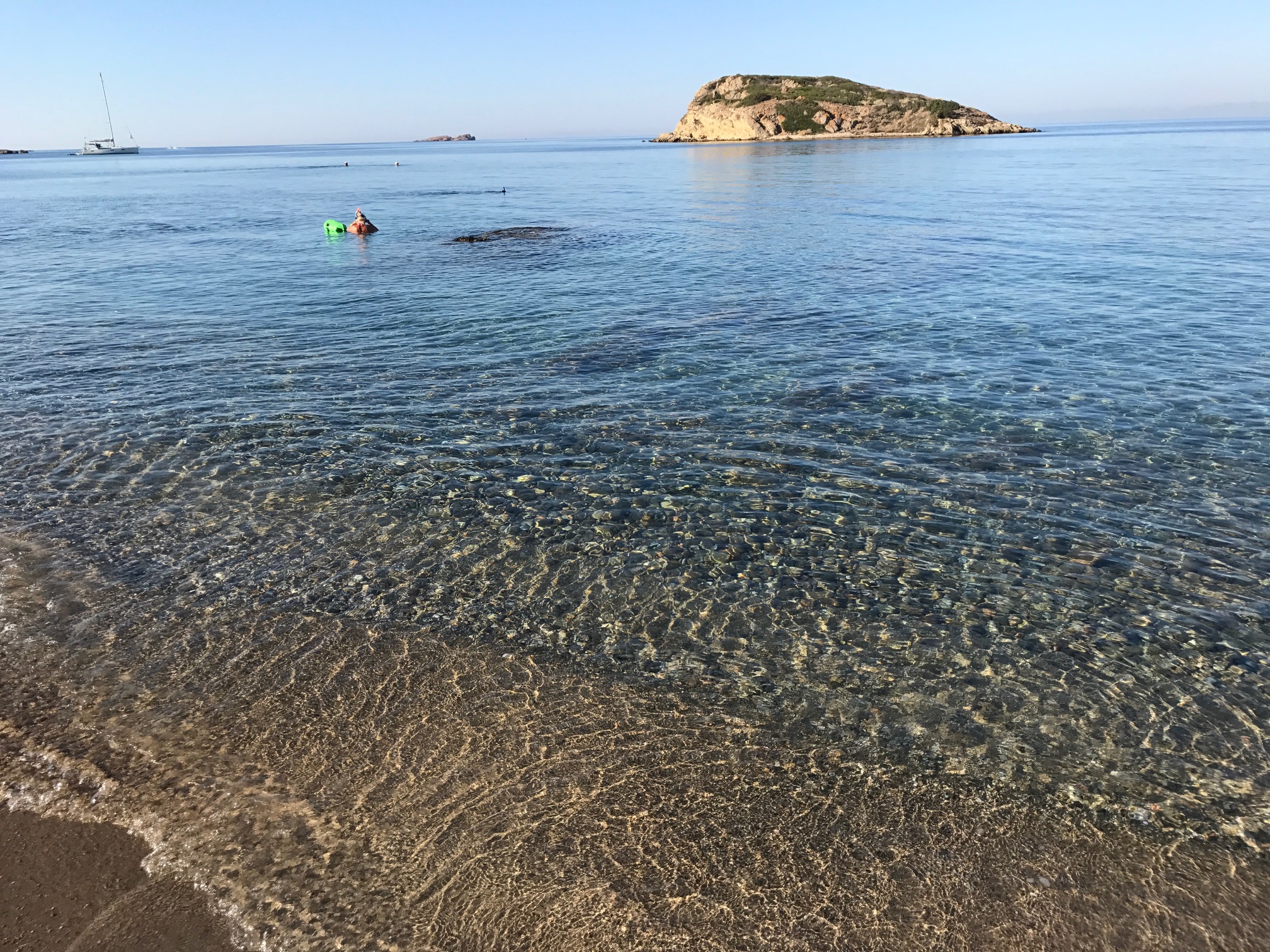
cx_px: 635
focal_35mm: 28
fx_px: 1027
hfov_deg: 63.4
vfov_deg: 49.7
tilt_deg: -17.6
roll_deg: +0.7
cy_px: 476
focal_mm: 3.99
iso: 20
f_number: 1.8
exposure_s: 1/1842
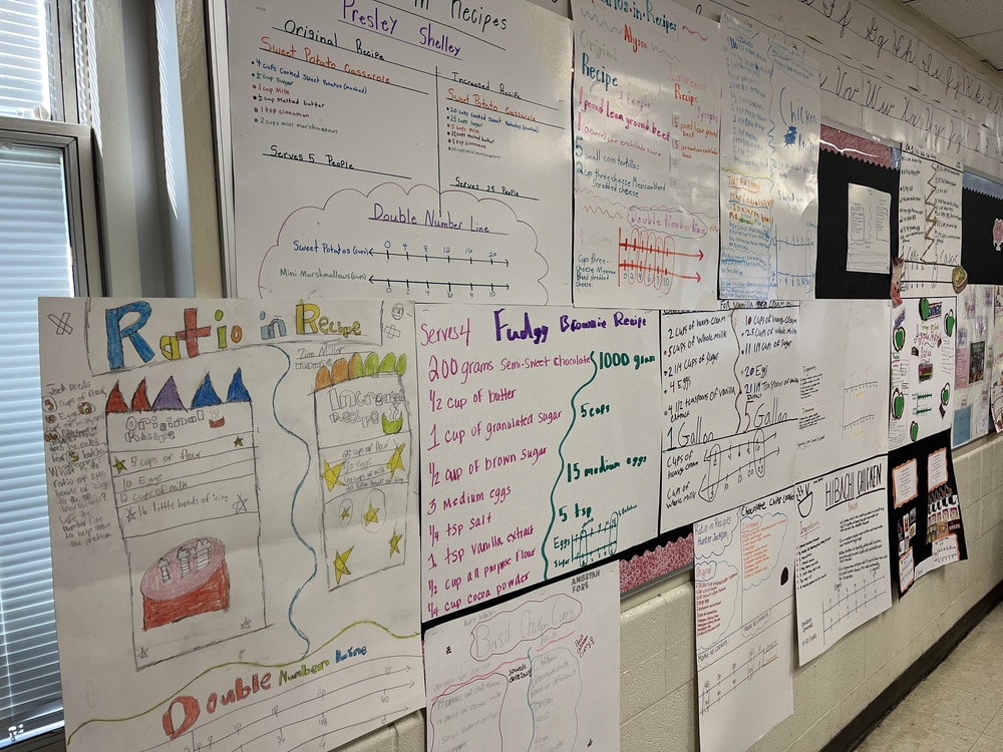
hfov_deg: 67.3
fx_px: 753
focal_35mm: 26
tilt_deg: -5.6
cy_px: 376
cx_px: 502
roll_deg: +1.3
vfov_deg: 53.1
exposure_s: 1/120
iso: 100
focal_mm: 5.1
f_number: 1.6
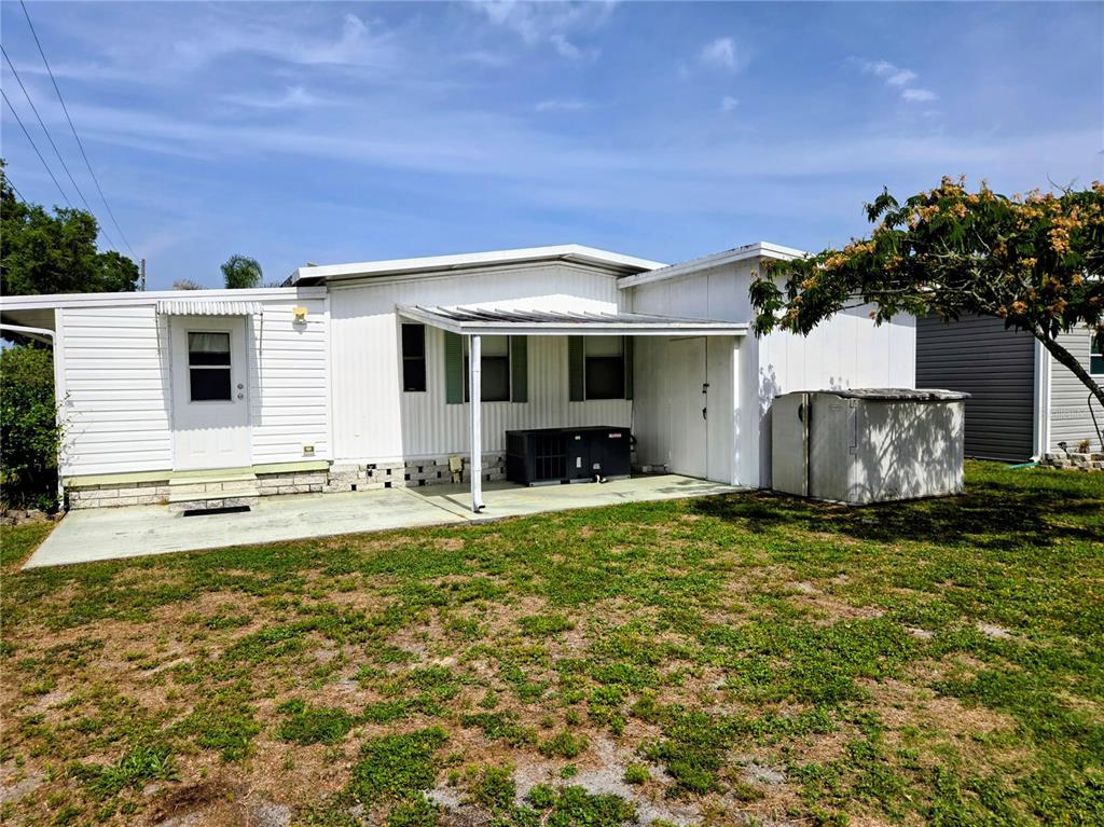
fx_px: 733
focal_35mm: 23
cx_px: 552
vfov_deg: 58.8
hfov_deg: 74.0
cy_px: 414
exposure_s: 1/3809
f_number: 1.8
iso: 25
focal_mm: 5.4
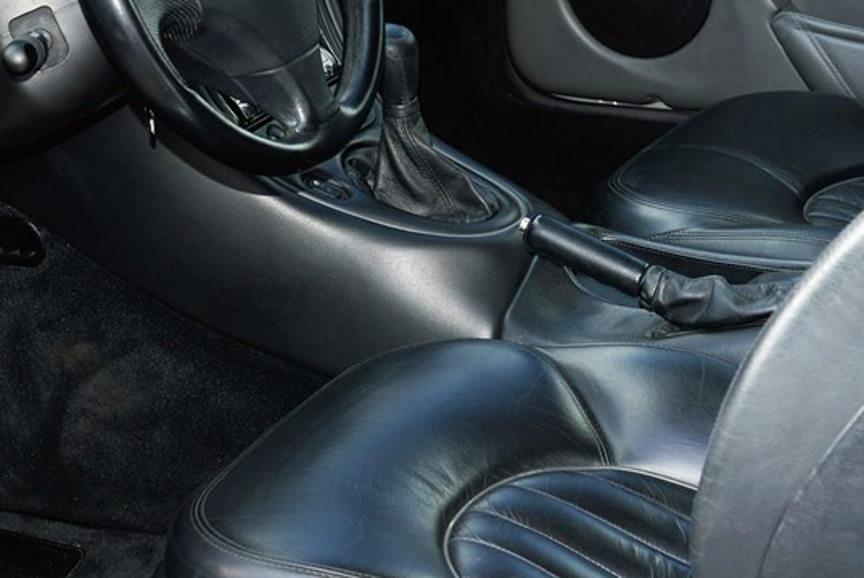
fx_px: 2786
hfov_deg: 17.6
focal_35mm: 116
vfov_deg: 11.8
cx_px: 389
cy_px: 229
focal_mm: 65
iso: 200
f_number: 8
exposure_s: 1/200
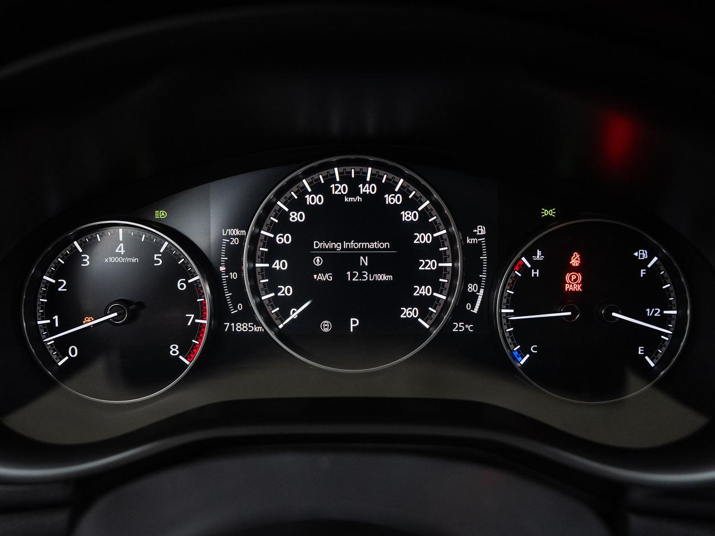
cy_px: 268
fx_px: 547
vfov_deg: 52.2
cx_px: 358
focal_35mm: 26
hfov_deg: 66.3
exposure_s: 1/40
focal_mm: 24
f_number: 3.5
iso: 1000
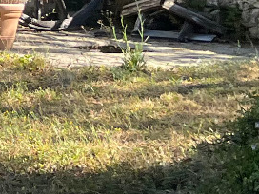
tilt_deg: +1.9
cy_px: -114
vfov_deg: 7.4
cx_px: -502
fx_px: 1466
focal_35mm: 196
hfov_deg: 8.5
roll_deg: -2.8
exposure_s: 1/1339
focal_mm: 5.1
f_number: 1.6
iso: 50
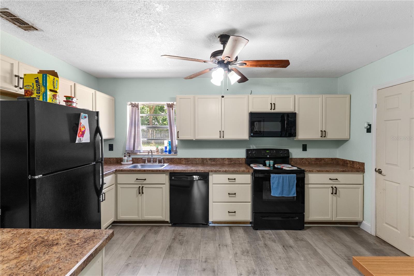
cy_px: 138
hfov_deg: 93.3
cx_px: 207
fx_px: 196
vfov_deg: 70.5
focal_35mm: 17
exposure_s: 1/3
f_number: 8
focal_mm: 17
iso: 400
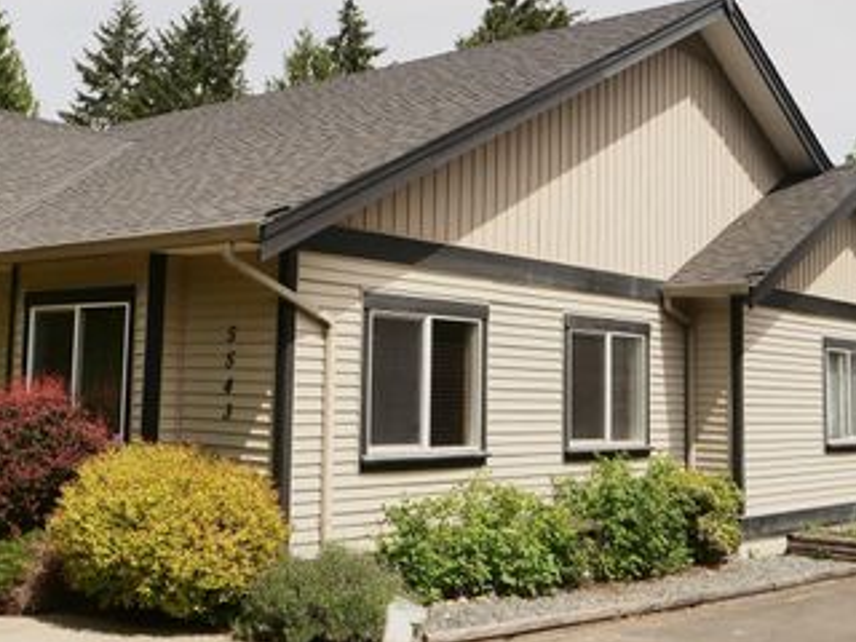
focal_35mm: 50
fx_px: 1236
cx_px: 391
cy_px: 250
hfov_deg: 38.2
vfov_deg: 29.0
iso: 400
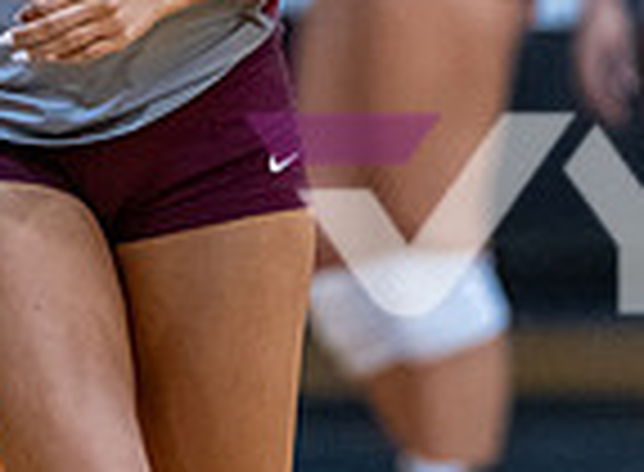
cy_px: -212
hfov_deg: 2.0
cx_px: 282
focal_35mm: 1012
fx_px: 18686
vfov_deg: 1.4
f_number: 2
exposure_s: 1/1600
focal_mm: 200
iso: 3200
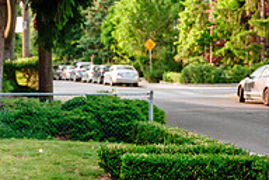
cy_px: 143
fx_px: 874
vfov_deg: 11.7
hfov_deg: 16.5
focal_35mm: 117
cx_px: -78
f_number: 1.8
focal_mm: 25.4
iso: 500
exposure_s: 1/500
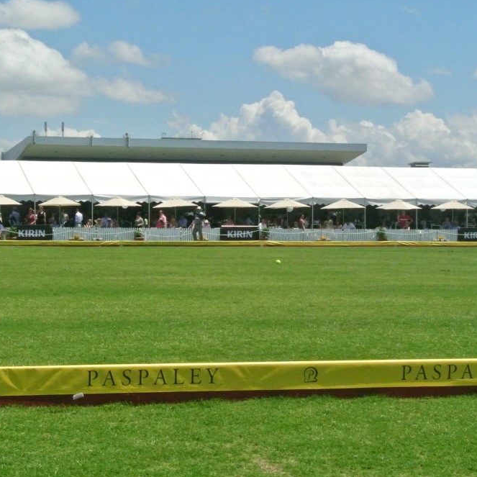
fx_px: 1621
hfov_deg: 16.7
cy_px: 238
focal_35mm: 104
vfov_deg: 16.7
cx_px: 177
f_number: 16
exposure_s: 1/4000
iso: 3200
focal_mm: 30
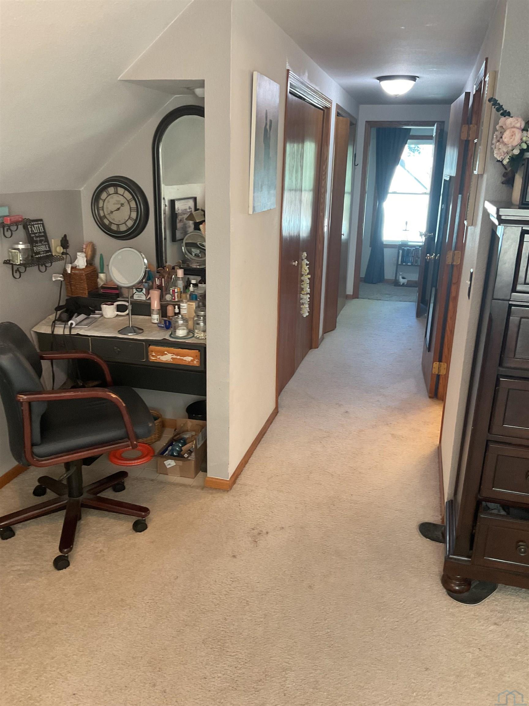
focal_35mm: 29
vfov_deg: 61.7
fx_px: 591
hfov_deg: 48.2
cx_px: 264
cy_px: 353
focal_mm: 3
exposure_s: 1/60
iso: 125
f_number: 1.8
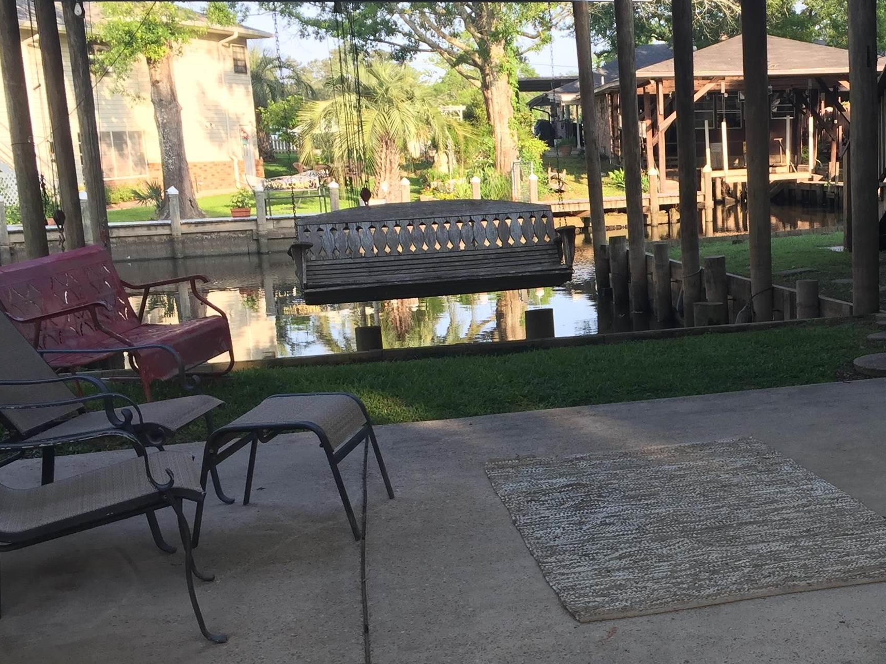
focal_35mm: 52
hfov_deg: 35.8
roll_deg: +1.9
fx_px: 1331
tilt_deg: -10.0
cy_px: 404
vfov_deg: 28.0
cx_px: 693
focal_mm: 4.15
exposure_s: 1/157
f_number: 2.2
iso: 32
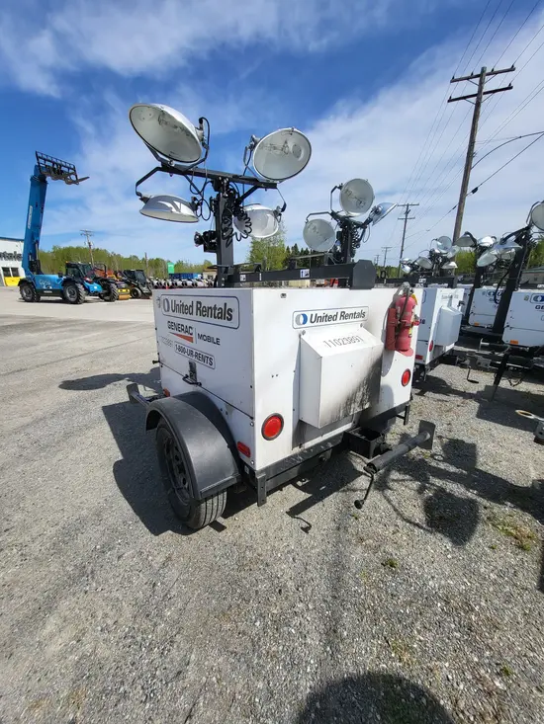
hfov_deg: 89.9
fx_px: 272
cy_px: 362
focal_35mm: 13
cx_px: 272
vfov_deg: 106.2
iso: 32
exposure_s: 1/1437
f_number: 2.2
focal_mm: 1.74
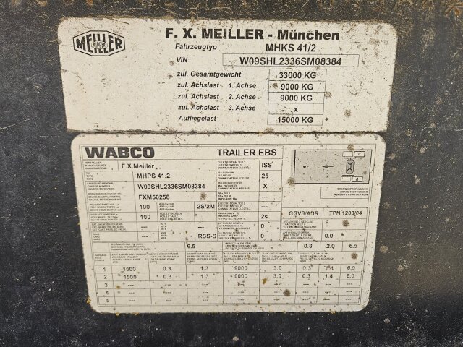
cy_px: 174
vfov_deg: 58.9
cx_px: 232
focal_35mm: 23
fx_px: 308
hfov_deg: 73.9
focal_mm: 5.4
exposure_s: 1/105
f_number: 1.8
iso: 25
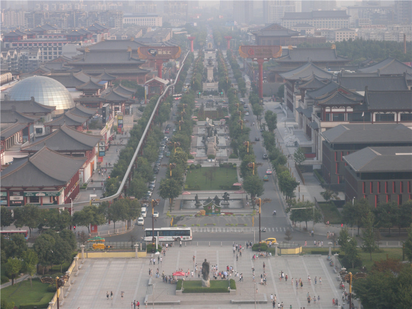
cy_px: 154
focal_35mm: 112
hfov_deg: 17.6
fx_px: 1333
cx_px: 206
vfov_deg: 13.2
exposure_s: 1/59.7
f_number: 5.9
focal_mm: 24
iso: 91
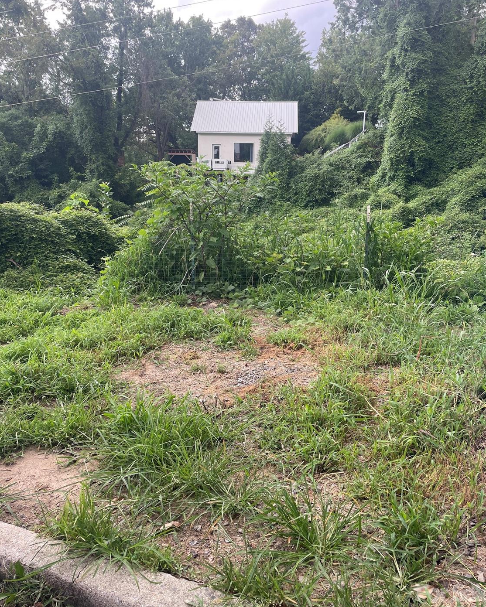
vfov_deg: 62.2
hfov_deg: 51.5
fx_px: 503
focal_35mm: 28
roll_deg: +0.1
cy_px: 297
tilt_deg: -13.2
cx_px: 243
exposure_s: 1/209
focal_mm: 4.2
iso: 32
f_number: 1.6
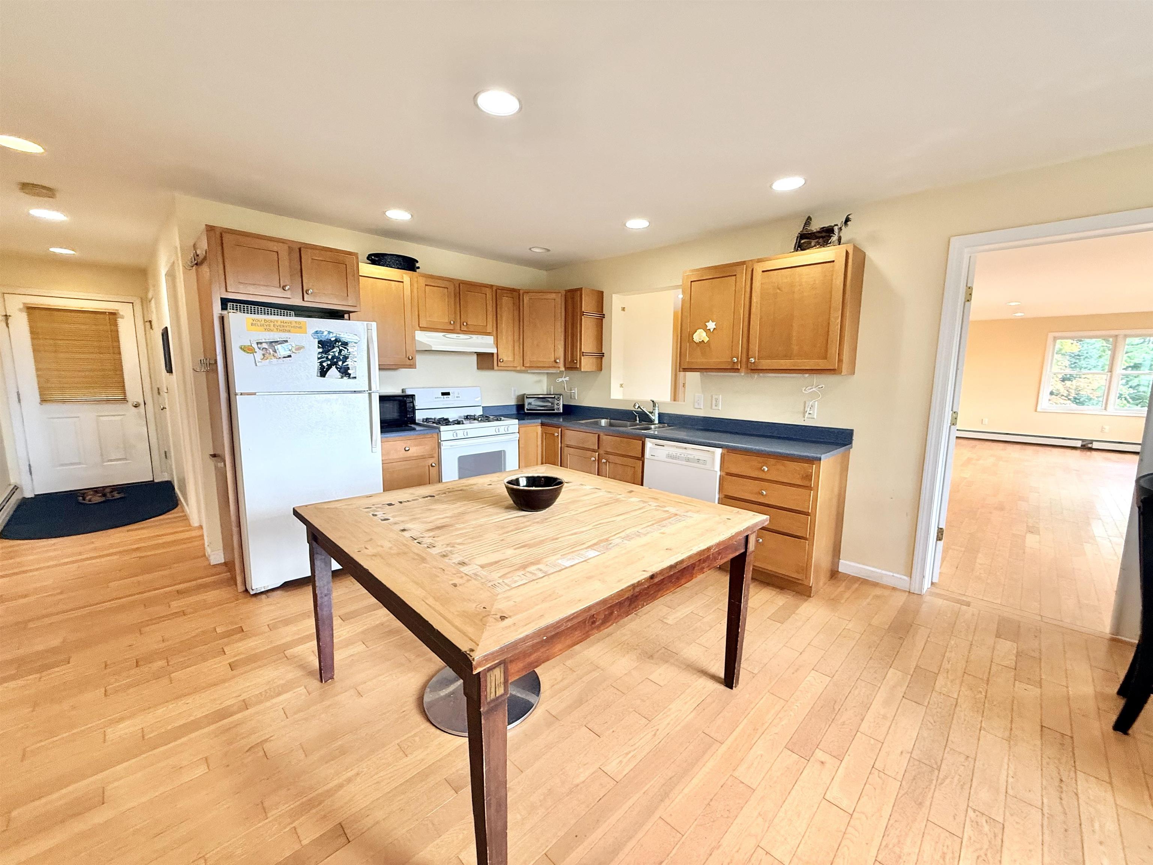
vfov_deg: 85.7
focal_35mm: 14
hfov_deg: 102.1
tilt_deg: -6.9
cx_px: 576
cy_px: 432
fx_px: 466
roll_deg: -0.1
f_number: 2.2
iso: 250
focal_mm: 2.22
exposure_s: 1/120
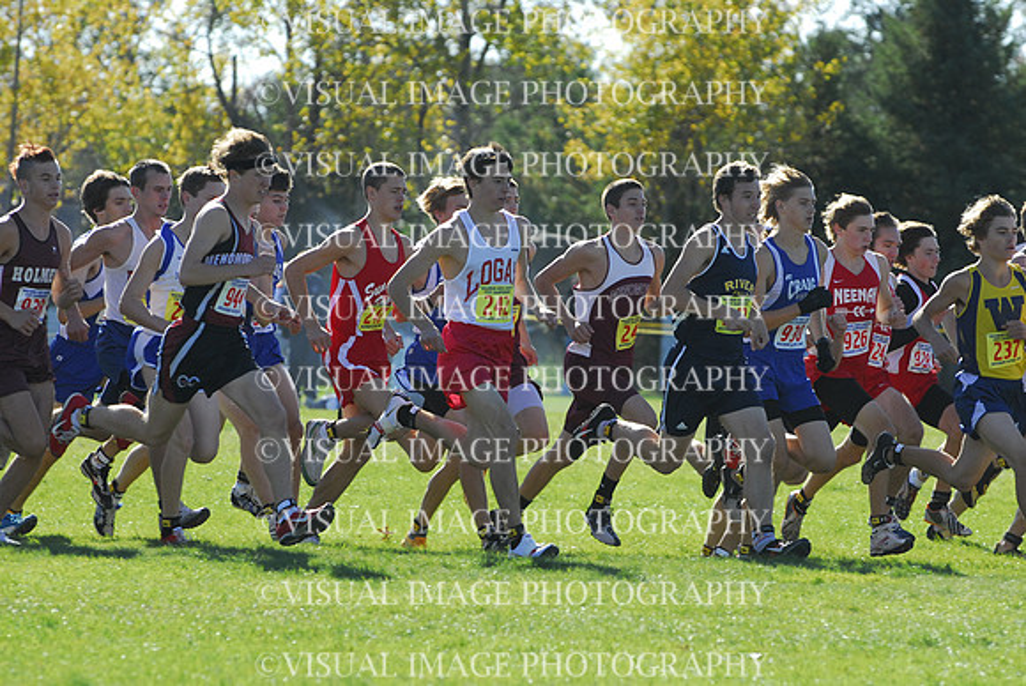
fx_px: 8558
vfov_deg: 4.6
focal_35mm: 300
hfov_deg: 6.9
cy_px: 343
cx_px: 513
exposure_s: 1/800
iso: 400
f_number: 5
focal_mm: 200
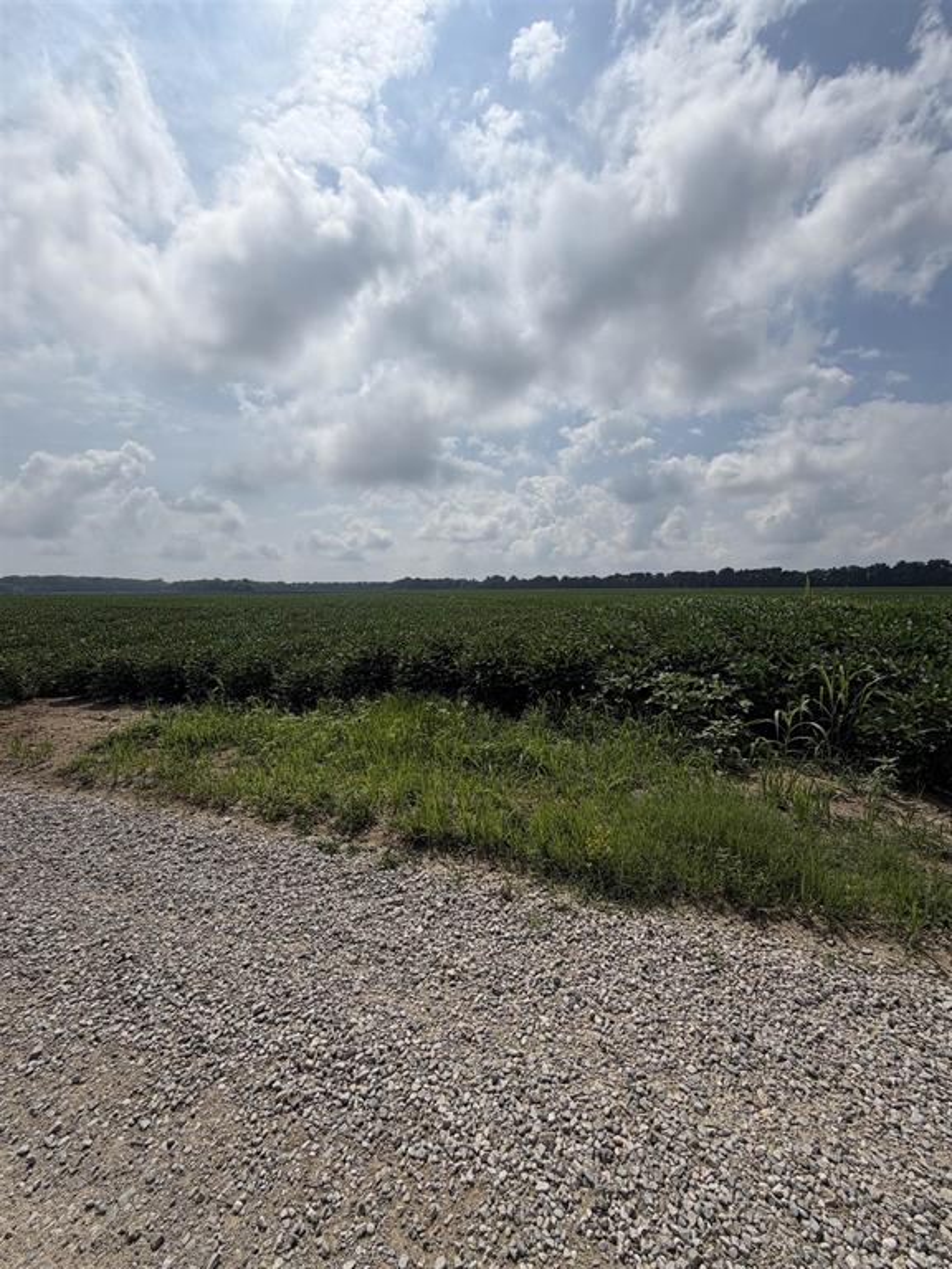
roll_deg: +0.8
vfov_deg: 102.1
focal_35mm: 14
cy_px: 634
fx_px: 513
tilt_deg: -5.4
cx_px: 476
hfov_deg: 85.7
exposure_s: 1/3125
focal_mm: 2.22
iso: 20
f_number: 2.2
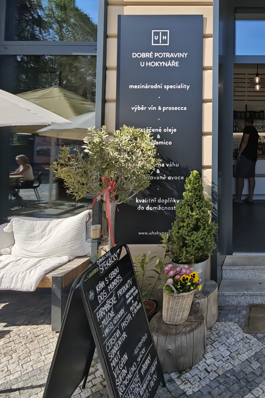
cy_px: 127
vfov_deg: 63.5
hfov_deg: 39.2
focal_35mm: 28
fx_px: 309
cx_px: 282
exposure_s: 1/1105
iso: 100
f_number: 2.2
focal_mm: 2.13
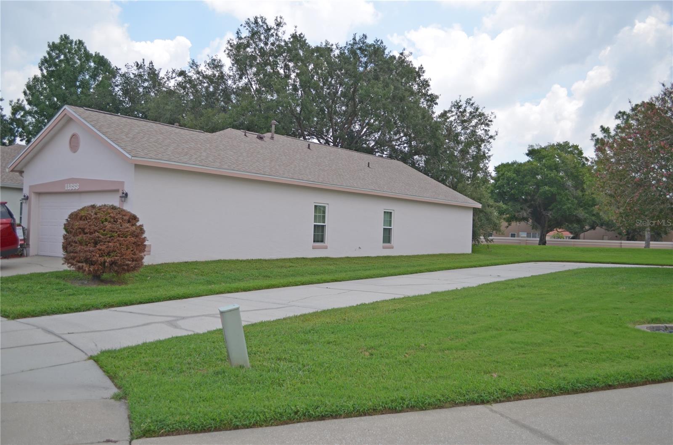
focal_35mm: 33
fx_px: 616
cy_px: 222
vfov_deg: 39.8
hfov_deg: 57.3
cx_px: 336
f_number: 4
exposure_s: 1/800
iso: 100
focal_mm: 22
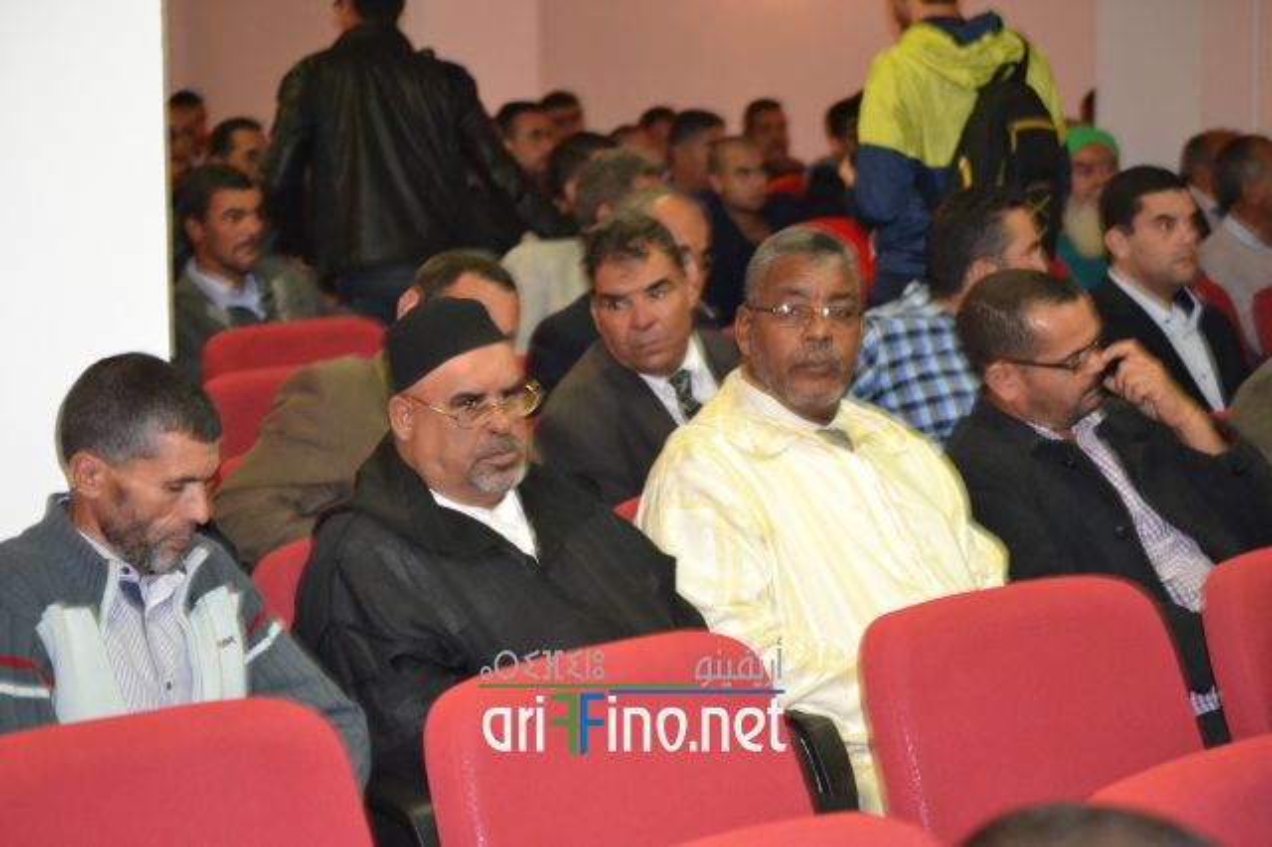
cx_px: 636
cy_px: 424
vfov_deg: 13.0
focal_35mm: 105
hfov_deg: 19.5
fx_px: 3708
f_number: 4.2
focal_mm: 70
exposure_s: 1/60
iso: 3200
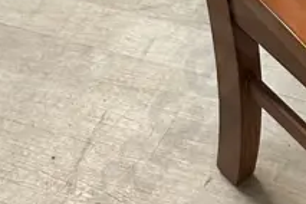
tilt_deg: -37.5
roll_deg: +3.3
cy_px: -159
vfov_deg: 10.7
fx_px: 1020
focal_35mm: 120
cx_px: 382
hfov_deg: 16.3
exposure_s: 1/50
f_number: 1.78
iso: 200
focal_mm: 6.86
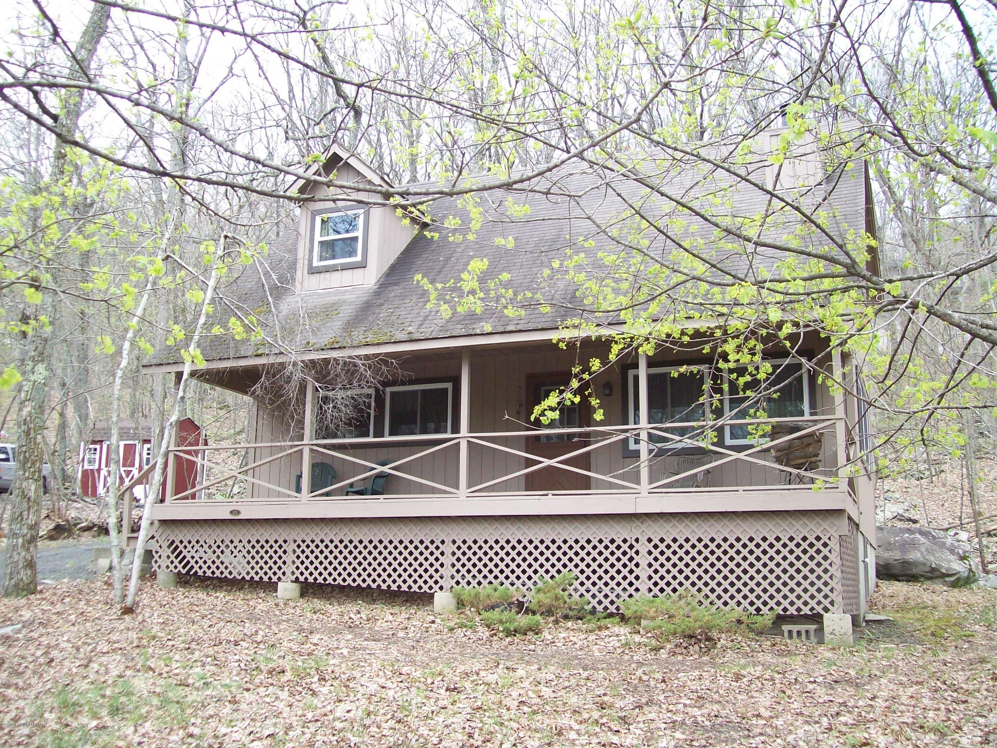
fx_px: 1037
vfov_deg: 39.7
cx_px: 498
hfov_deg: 51.4
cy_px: 374
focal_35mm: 36
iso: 80
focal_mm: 6
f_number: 2.7
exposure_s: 1/162
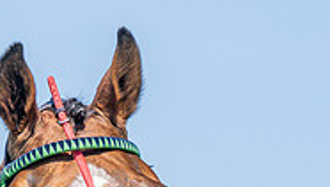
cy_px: 311
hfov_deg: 2.6
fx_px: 7216
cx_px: 15
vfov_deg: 1.5
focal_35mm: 824
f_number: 4
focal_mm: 120
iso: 200
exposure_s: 1/2000
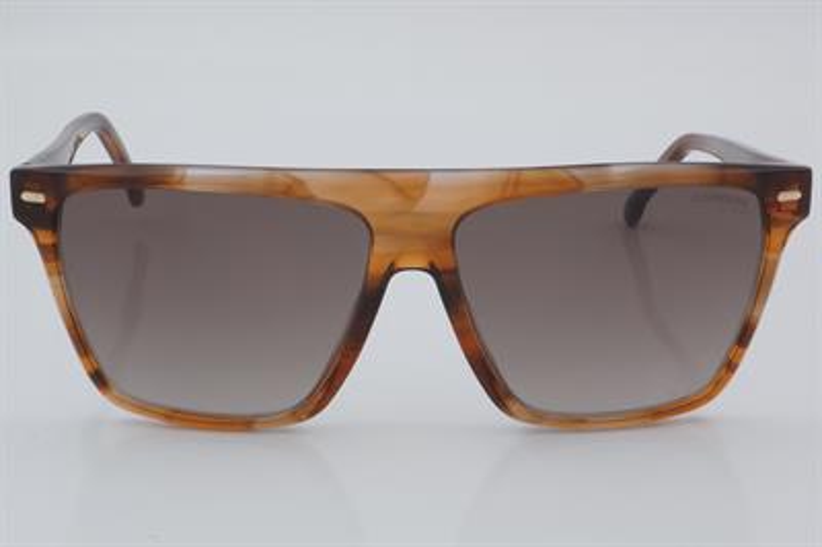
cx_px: 411
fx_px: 1882
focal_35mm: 82
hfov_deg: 24.6
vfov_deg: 16.5
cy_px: 274
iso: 100
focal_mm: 55
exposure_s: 1/4
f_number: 32
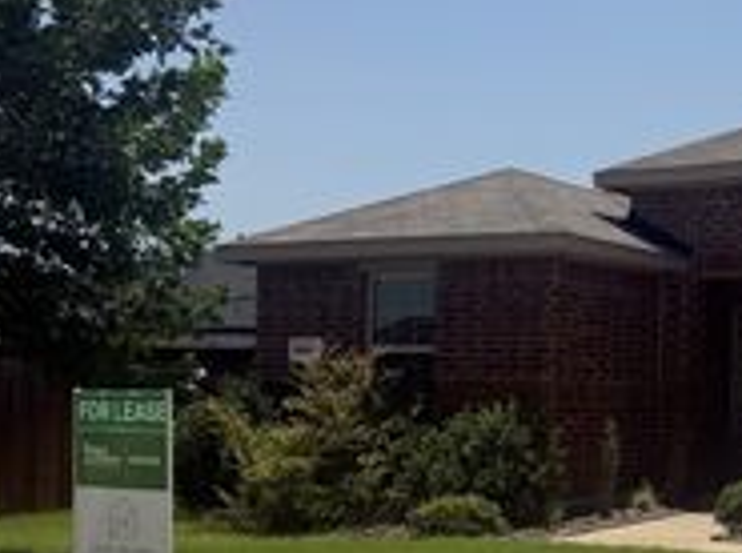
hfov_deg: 27.7
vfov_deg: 22.5
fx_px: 1391
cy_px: 331
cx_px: 778
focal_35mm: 65
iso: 80
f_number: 1.78
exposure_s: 1/8130
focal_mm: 6.76
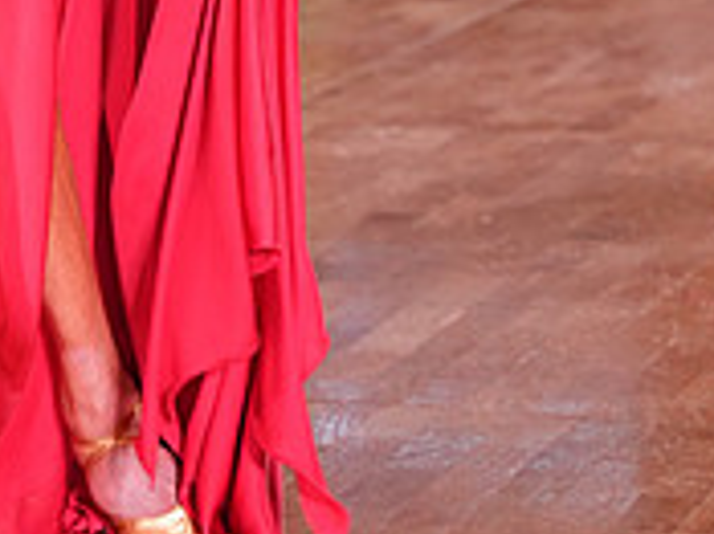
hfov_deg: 6.8
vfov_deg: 5.0
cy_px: -436
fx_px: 5978
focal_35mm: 290
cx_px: 27
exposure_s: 1/200
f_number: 4.5
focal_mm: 91
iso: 2000
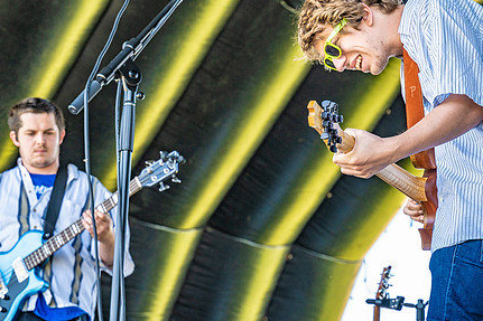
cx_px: 230
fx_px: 1354
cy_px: 127
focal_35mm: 101
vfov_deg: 13.5
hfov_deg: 20.2
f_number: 5.6
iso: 500
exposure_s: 1/320
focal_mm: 75
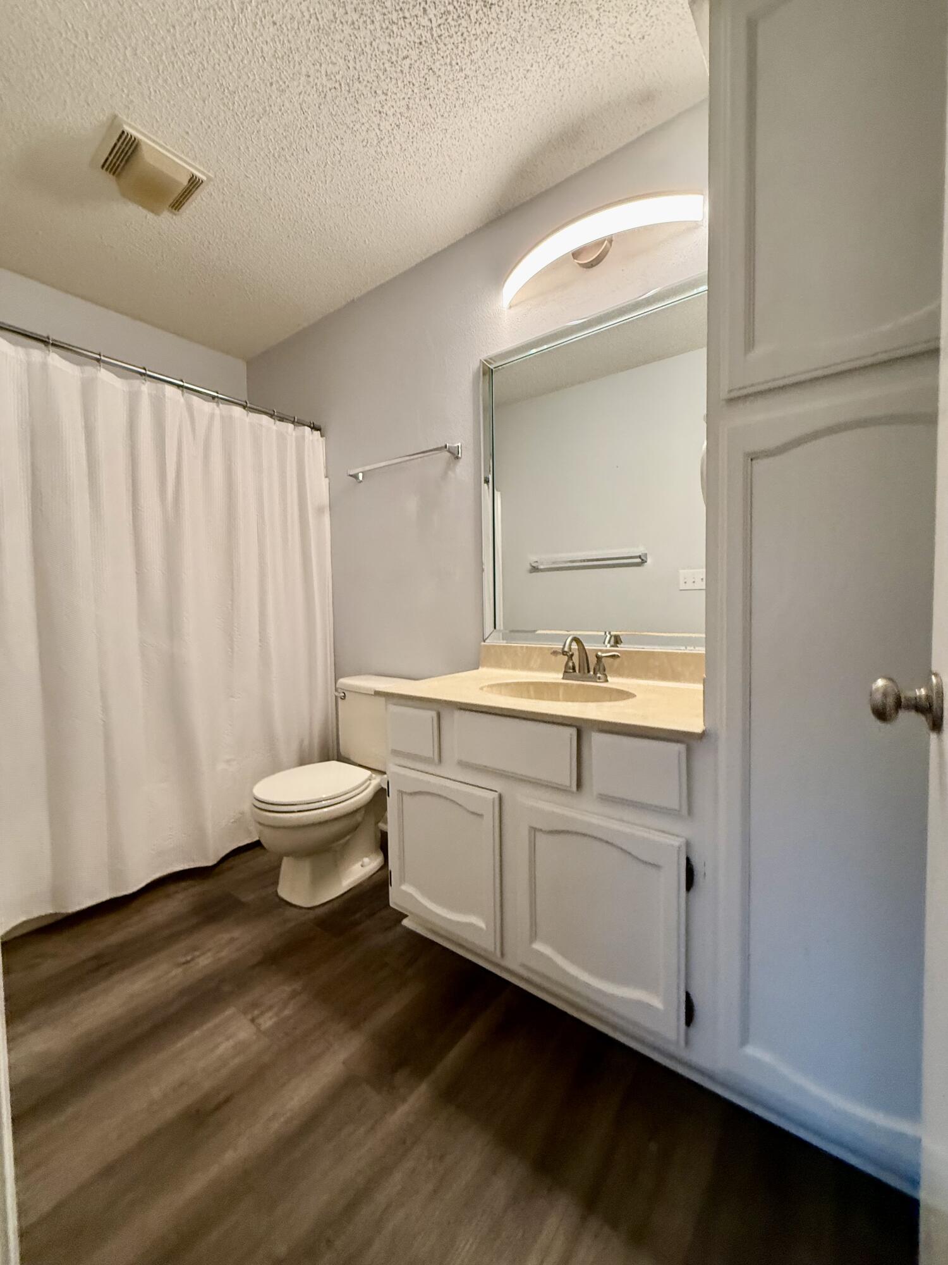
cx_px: 474
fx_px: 511
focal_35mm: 14
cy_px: 632
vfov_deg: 102.1
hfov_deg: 85.7
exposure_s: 1/60
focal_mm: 2.22
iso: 250
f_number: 2.2
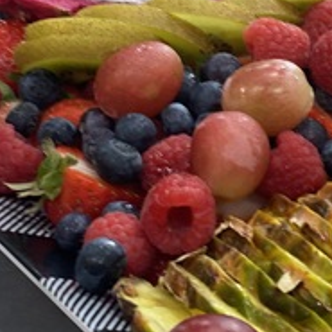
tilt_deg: -26.6
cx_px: 336
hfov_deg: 11.6
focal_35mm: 149
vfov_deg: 11.7
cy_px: 61
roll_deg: -1.5
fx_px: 1617
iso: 125
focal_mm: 6
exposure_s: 1/40
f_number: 2
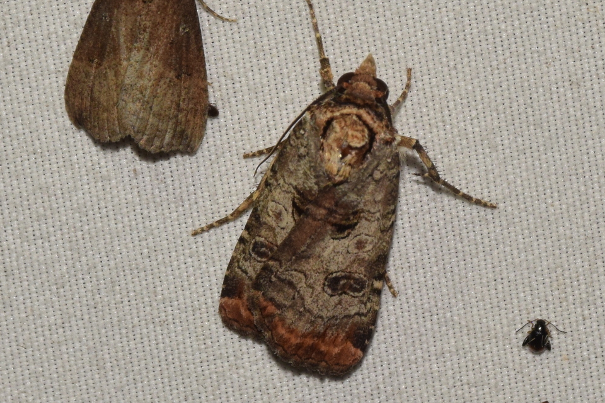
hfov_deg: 9.8
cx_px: 302
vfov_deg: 6.5
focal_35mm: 210
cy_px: 202
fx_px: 3529
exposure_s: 1/160
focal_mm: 140
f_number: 14
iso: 500
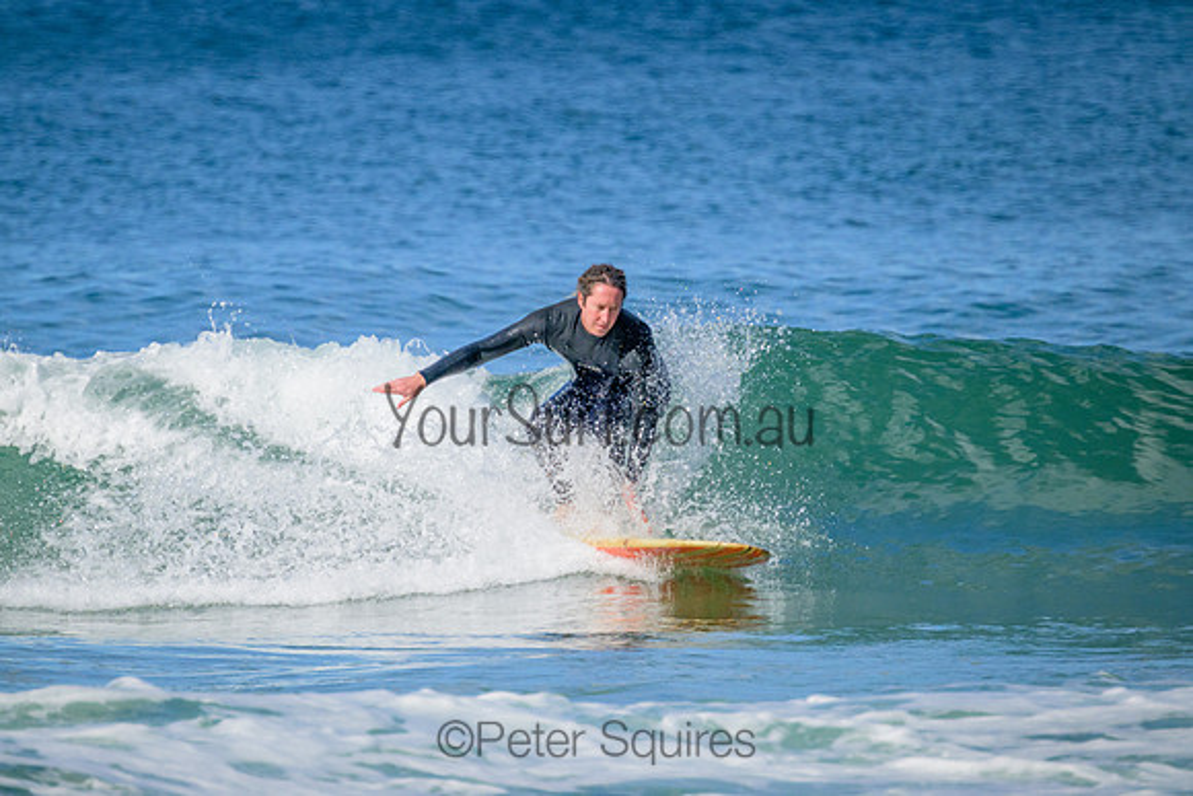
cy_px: 398
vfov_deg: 1.7
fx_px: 26516
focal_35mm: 800
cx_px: 596
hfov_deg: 2.6
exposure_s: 1/1600
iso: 2000
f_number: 11
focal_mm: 800
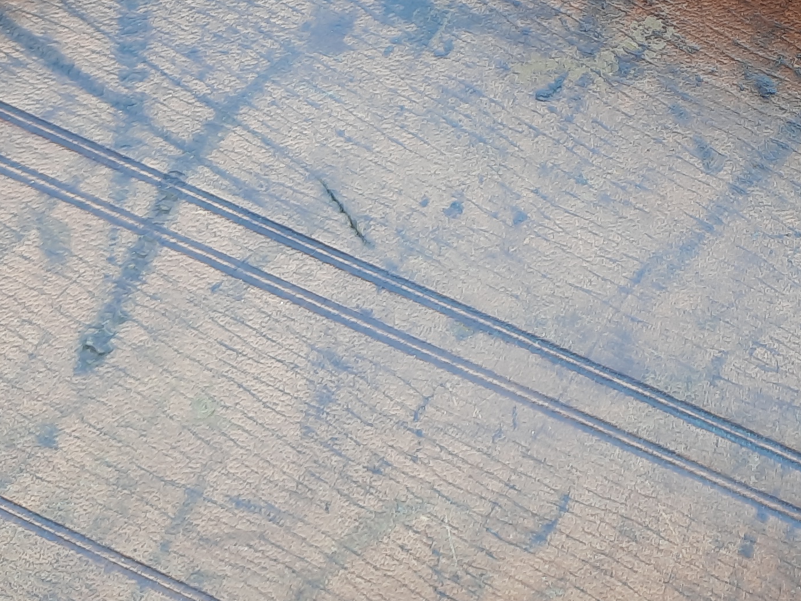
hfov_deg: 25.8
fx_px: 1666
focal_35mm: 72
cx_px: 781
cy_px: -63
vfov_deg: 19.6
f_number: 2
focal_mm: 4.6
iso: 32
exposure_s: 1/100
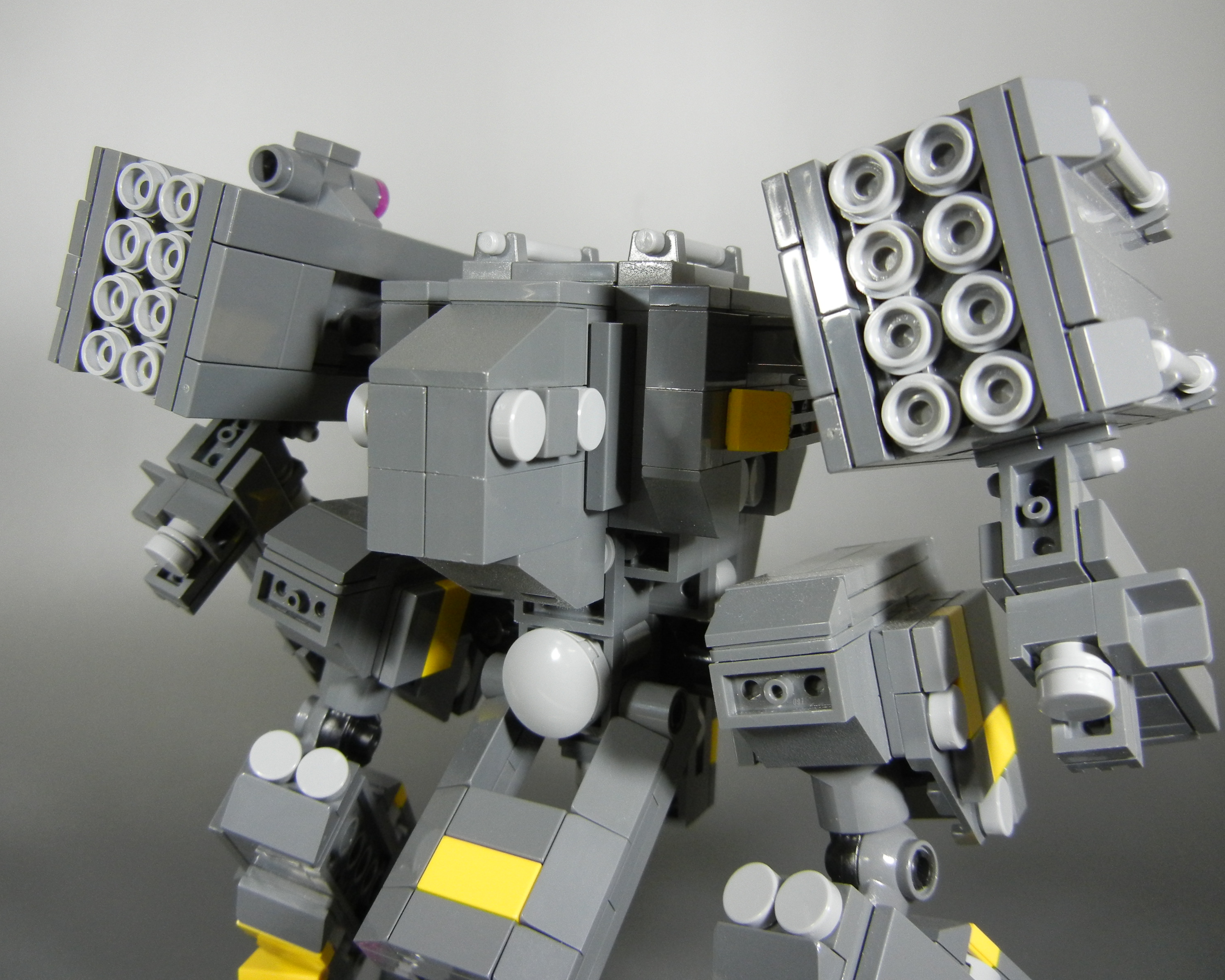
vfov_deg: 45.8
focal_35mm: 32
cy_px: 483
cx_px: 589
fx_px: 1160
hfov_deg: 55.7
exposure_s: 1/50
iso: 400
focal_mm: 5.4
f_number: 3.5
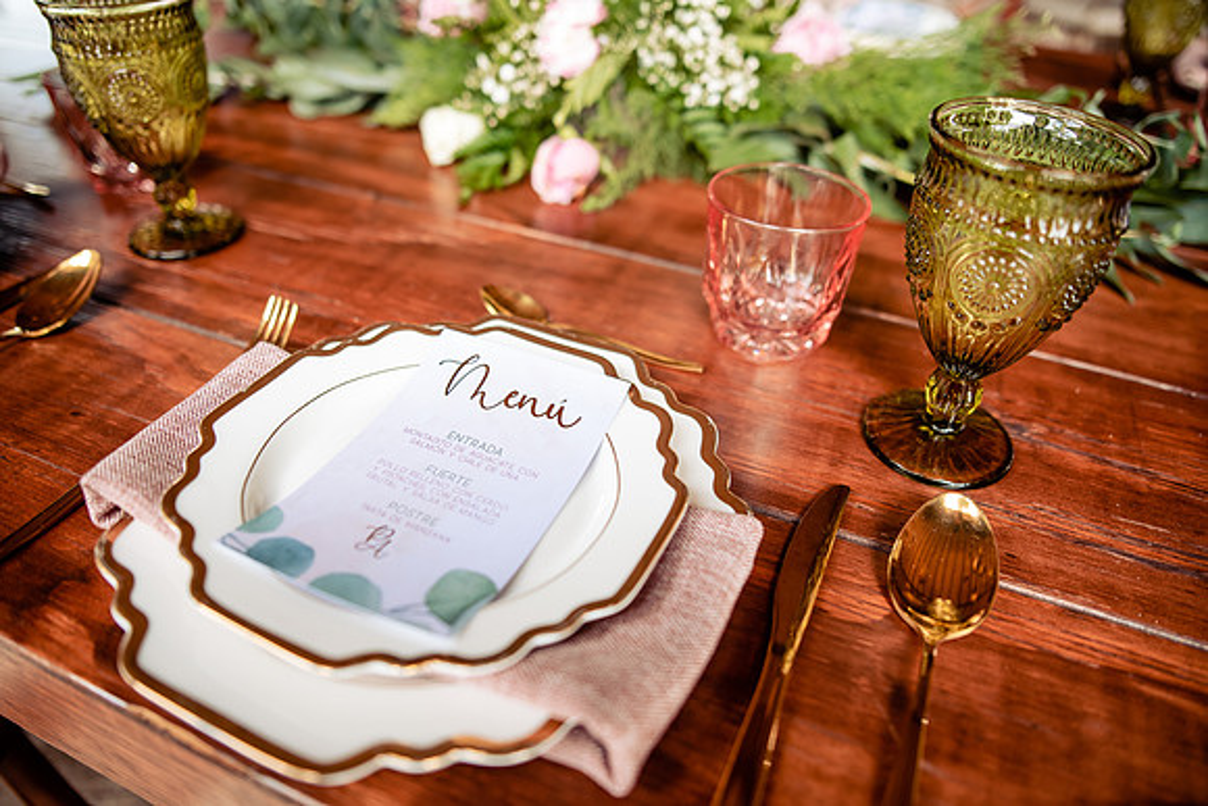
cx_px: 604
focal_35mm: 24
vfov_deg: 53.2
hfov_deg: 73.7
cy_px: 403
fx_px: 805
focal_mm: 24
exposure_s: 1/200
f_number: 2.2
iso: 400
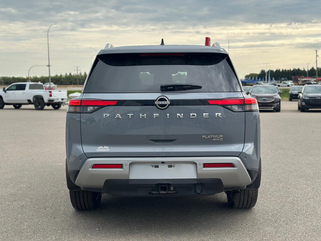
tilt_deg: -3.8
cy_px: 120
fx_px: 445
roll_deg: +0.2
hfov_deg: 39.7
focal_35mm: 48
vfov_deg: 30.3
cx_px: 160
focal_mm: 6.86
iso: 80
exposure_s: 1/3257
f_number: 1.78
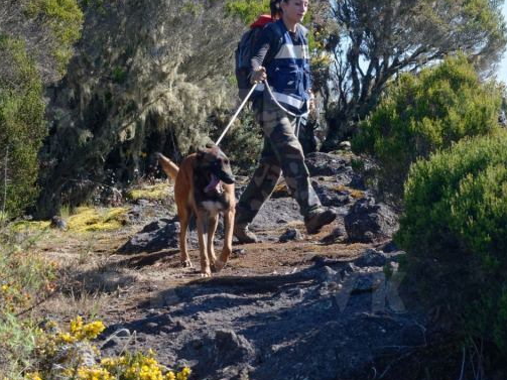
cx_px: 142
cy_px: 145
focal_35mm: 197
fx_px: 2885
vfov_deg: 7.5
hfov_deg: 10.0
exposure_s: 1/250
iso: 125
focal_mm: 86
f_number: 9
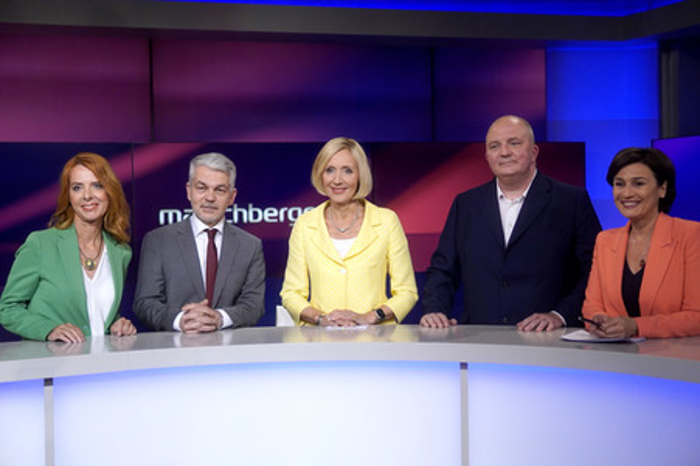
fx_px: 874
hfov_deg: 43.6
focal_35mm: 45
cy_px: 233
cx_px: 350
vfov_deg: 29.8
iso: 640
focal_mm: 30
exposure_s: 1/1000
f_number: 1.4
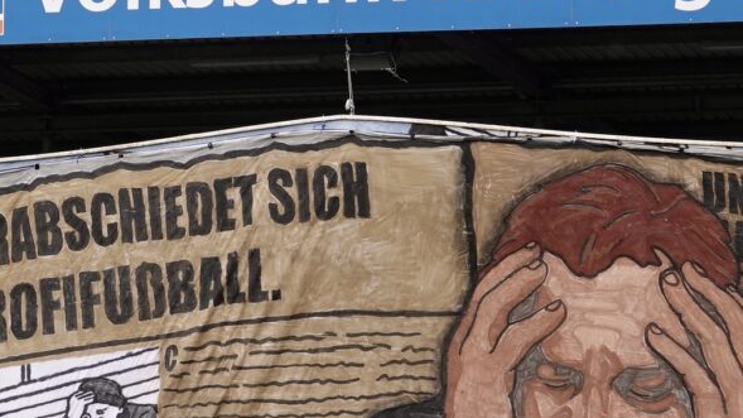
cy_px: 280
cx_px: 179
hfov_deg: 7.3
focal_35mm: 296
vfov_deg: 4.1
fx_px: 5830
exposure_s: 1/125
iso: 100
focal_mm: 38.04
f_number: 4
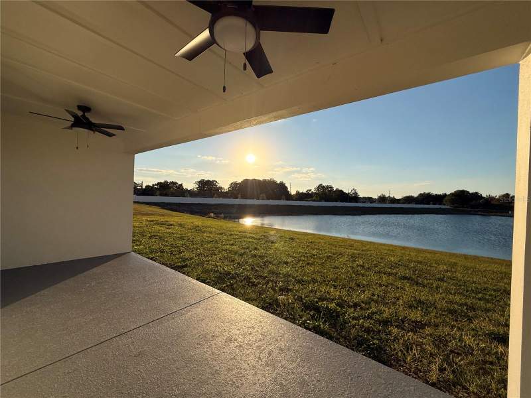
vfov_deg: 85.7
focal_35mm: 14
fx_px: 215
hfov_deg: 102.1
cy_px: 199
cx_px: 266
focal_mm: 2.22
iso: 40
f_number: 2.2
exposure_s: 1/6173
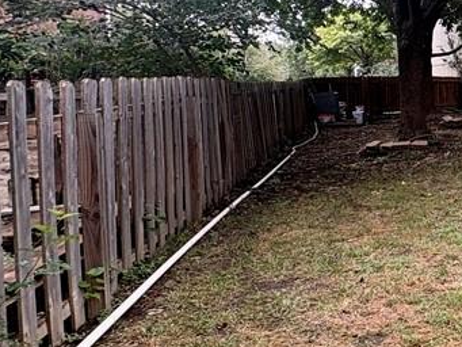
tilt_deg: +0.3
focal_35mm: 42
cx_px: 664
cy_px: 125
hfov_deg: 30.0
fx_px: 561
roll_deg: +1.3
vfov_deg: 34.1
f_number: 2.2
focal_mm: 2.22
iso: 50
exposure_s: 1/99
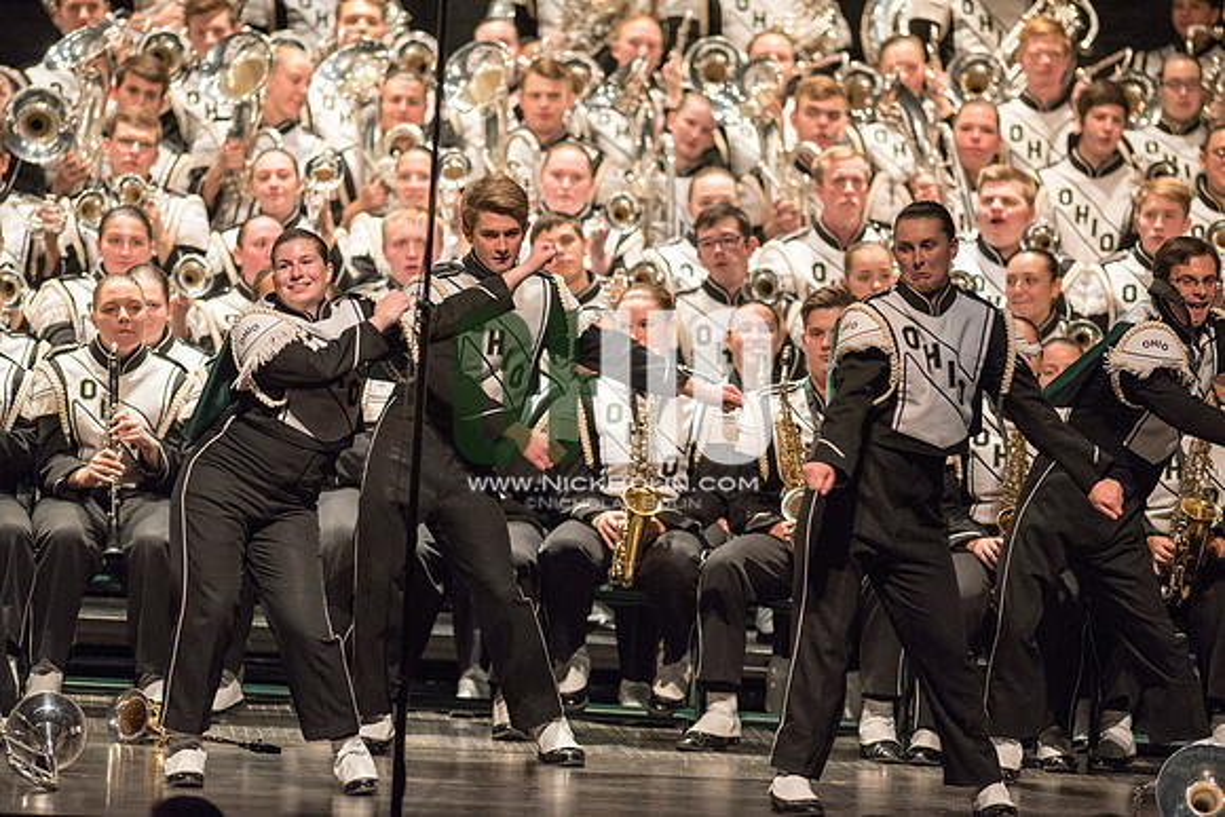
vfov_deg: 4.6
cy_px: 408
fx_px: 10210
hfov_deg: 6.9
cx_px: 612
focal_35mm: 300
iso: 4000
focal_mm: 300
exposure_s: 1/500
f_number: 2.8
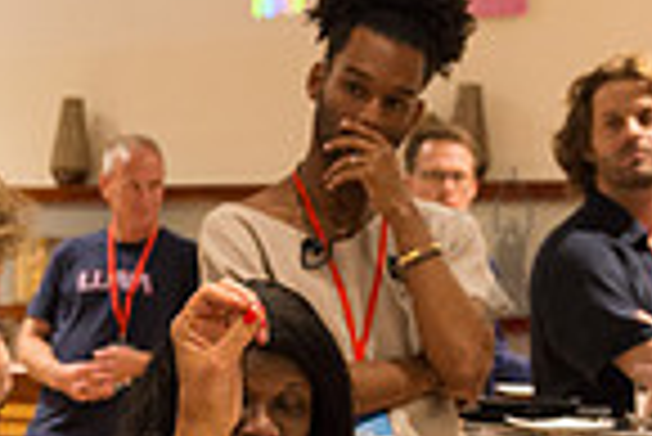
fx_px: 2321
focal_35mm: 128
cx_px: -72
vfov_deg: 10.6
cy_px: 461
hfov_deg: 15.6
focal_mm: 32
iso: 3200
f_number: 3.5
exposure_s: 1/125
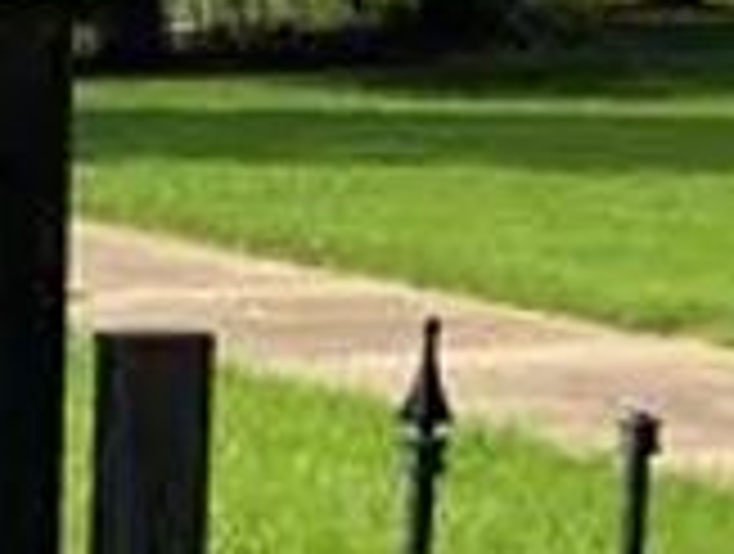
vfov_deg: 9.1
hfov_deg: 9.4
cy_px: 50
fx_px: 3464
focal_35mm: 163
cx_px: 2225
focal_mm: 4.25
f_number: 1.8
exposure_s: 1/2817
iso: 32
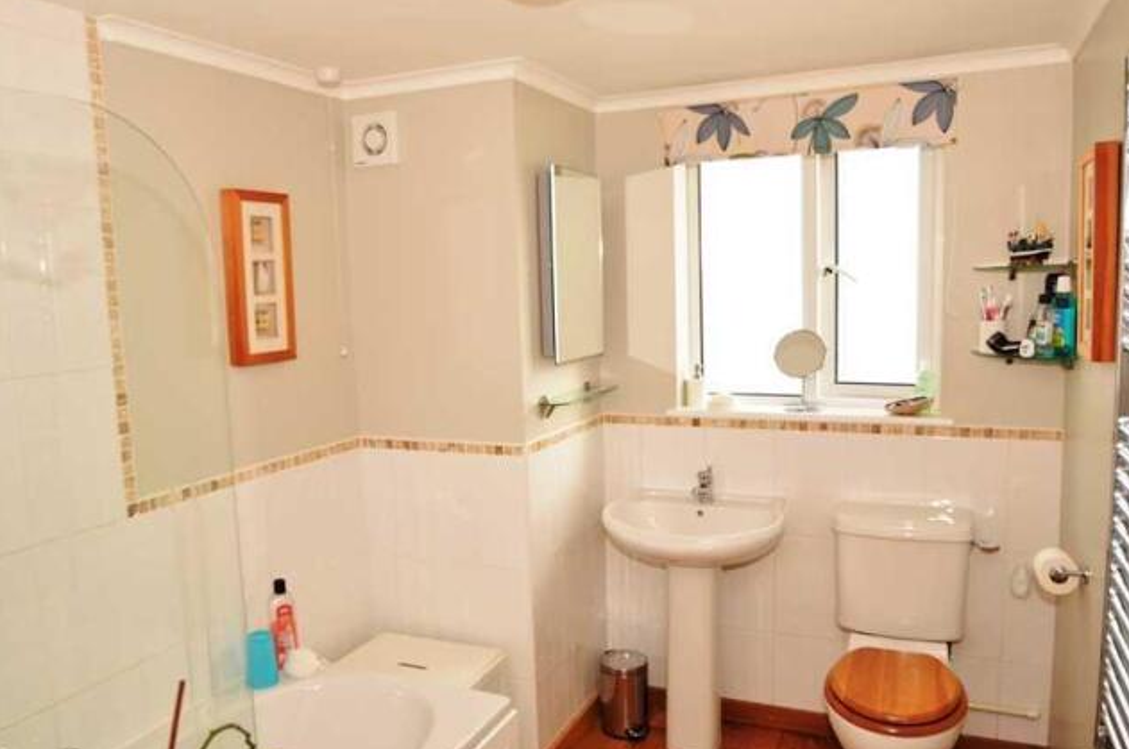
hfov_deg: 68.4
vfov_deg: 48.6
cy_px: 374
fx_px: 831
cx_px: 555
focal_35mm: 27
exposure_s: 1/100
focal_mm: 17
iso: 400
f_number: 5
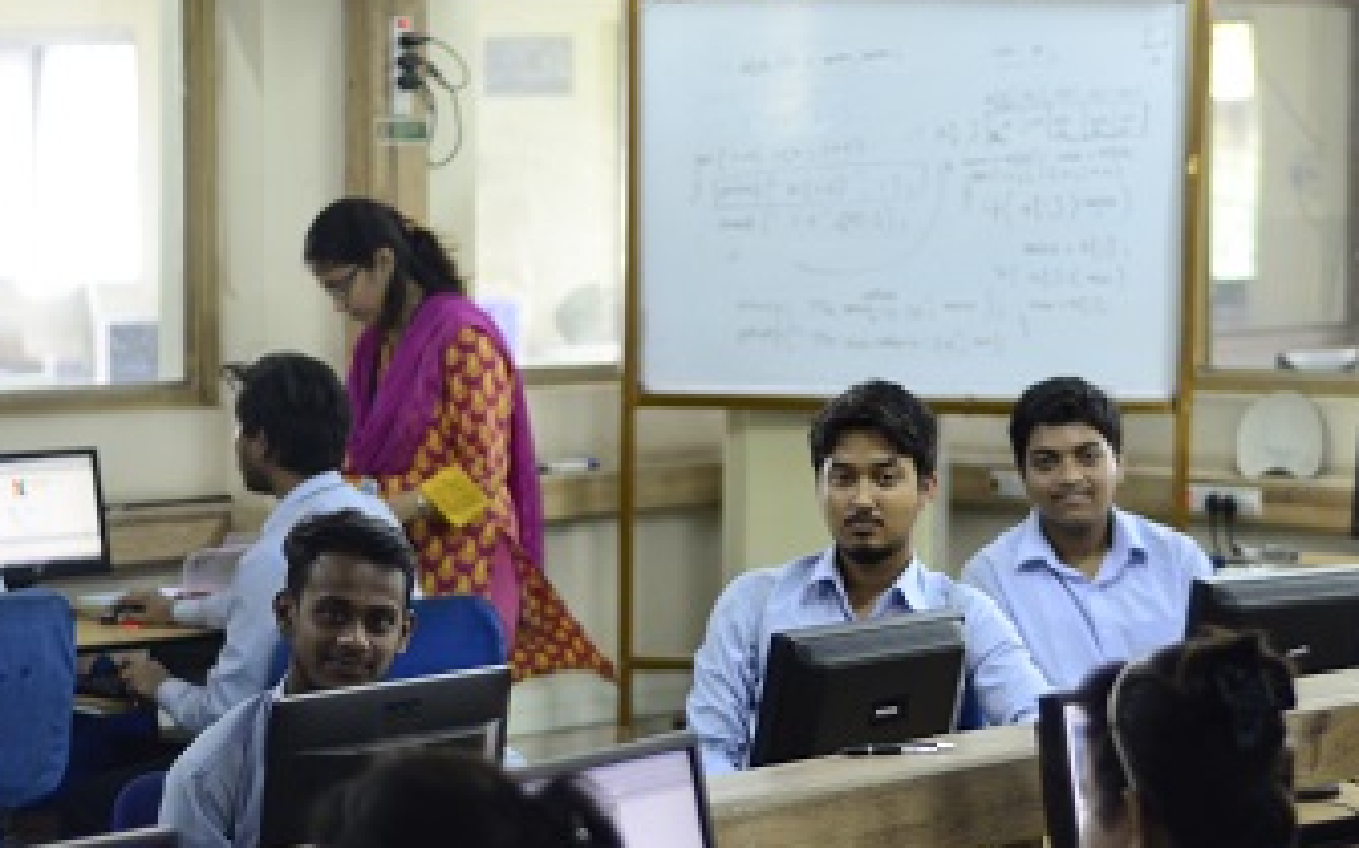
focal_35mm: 114
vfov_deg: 11.5
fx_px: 4220
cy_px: 493
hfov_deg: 18.3
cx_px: 888
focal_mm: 50
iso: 250
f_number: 1.8
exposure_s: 1/30
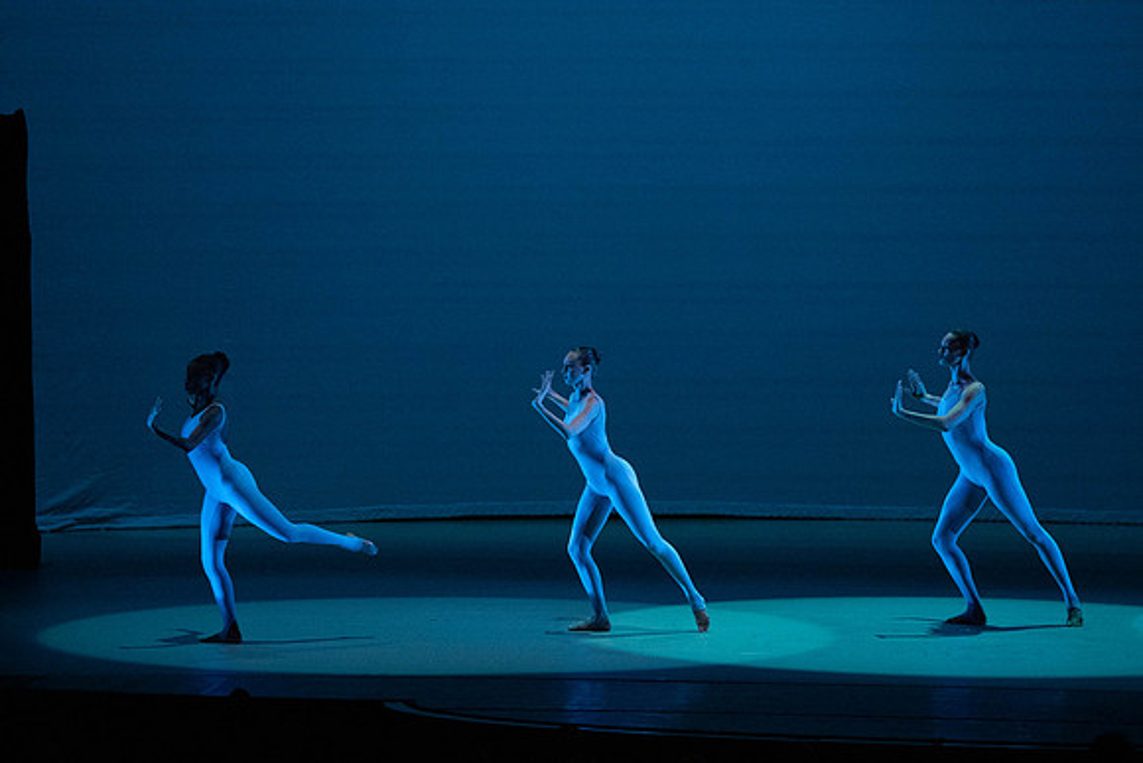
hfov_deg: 11.4
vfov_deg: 7.6
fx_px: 5748
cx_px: 572
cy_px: 382
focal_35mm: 181
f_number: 5.6
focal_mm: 181
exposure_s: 1/400
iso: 16000
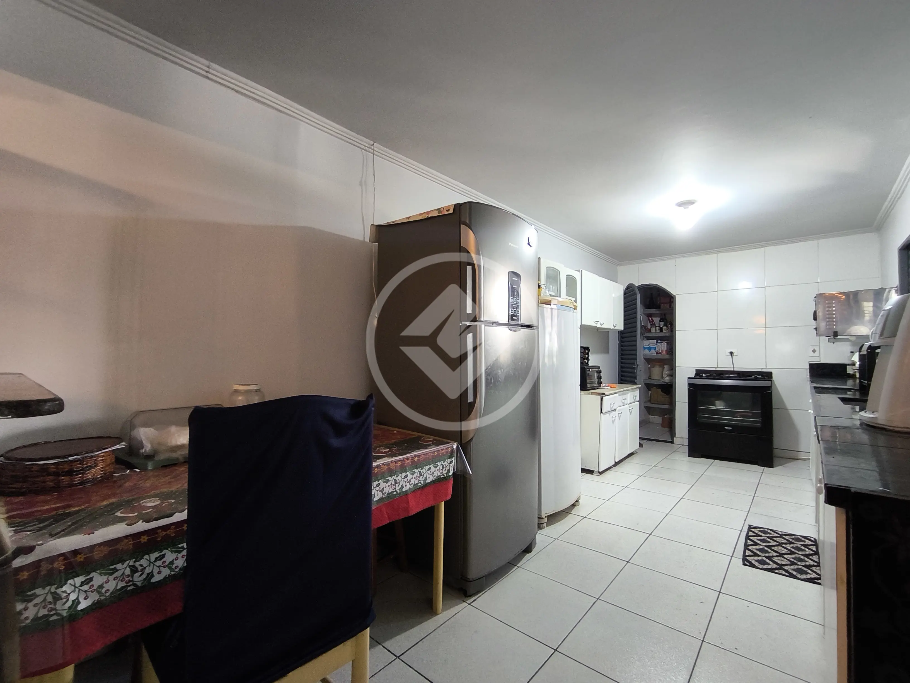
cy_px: 342
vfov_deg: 78.1
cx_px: 455
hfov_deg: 94.5
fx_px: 421
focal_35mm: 16
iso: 200
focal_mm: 1.65
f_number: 2.2
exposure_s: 1/30
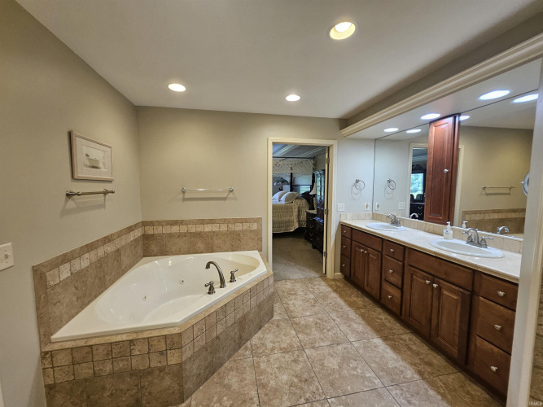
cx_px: 272
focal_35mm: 13
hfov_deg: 106.2
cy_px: 204
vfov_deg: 89.9
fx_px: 204
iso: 125
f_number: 2.2
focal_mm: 1.74
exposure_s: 1/60
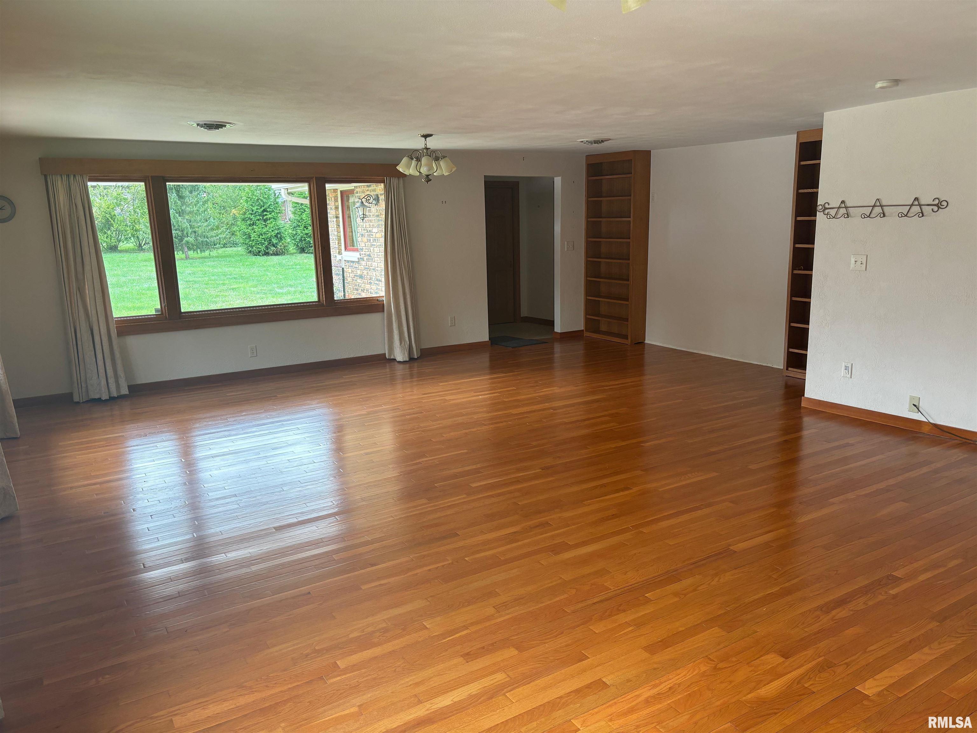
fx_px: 734
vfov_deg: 53.1
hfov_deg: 67.3
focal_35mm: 26
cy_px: 366
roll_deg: +1.5
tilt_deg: -11.0
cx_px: 488
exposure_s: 1/121
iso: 80
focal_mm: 5.96
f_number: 1.6
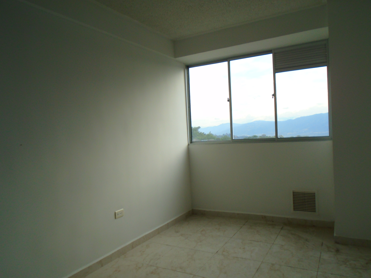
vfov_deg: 53.1
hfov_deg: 67.3
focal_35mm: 26
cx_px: 186
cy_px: 139
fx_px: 279
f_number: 3.2
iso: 100
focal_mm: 4.6
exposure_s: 1/250
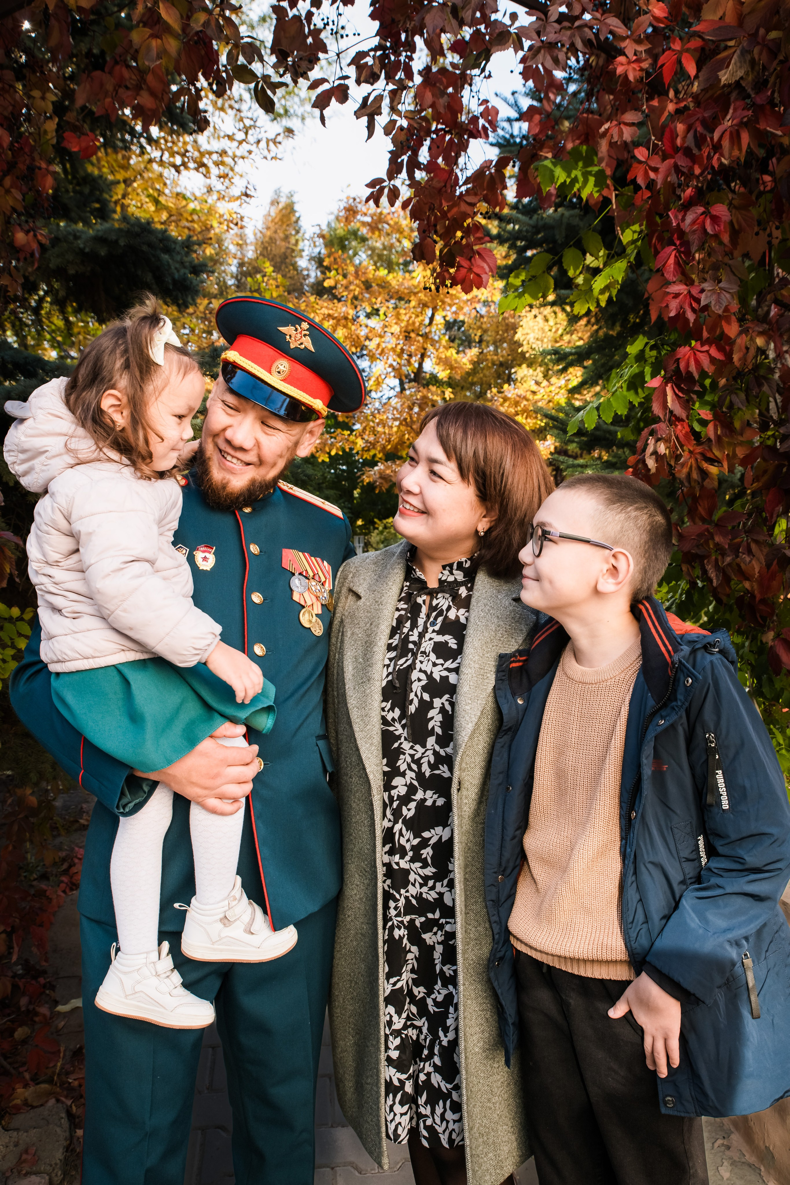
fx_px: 1053
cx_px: 395
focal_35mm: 32
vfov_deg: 58.7
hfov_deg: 41.1
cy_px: 592
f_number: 9
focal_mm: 32
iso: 400
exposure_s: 1/250
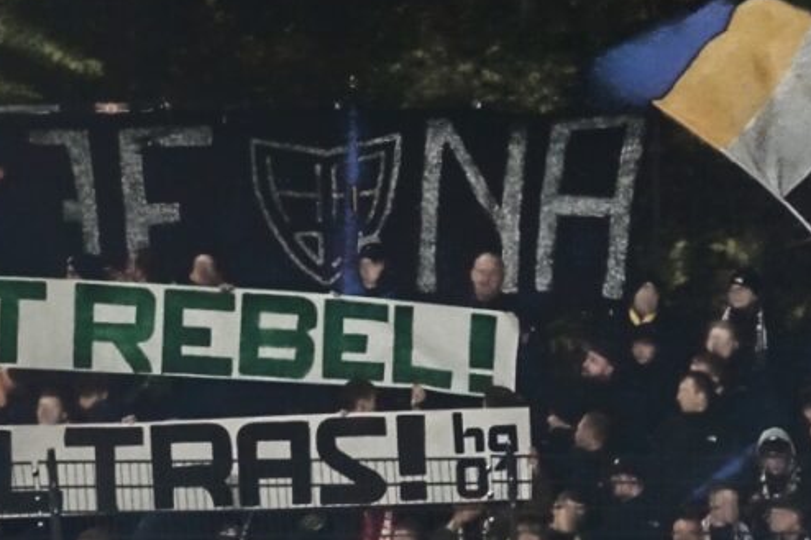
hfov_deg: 2.1
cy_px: 329
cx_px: -102
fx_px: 21888
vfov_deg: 1.4
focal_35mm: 972
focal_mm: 200
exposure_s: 1/80
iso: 12800
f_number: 6.3
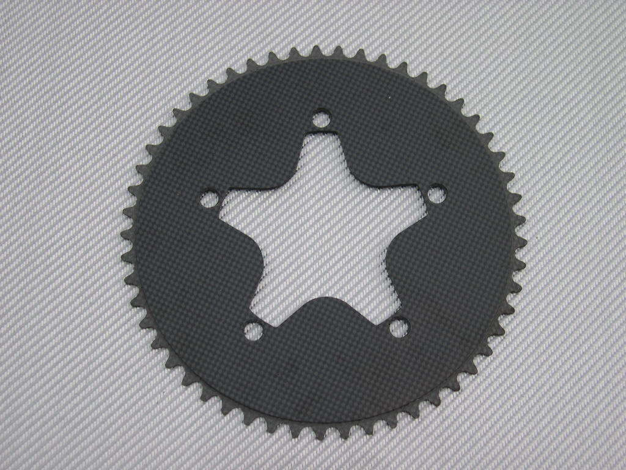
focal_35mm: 52
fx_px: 940
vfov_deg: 28.0
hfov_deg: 36.8
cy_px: 235
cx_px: 313
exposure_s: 1/40.7
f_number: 3.2
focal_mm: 11.1
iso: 100
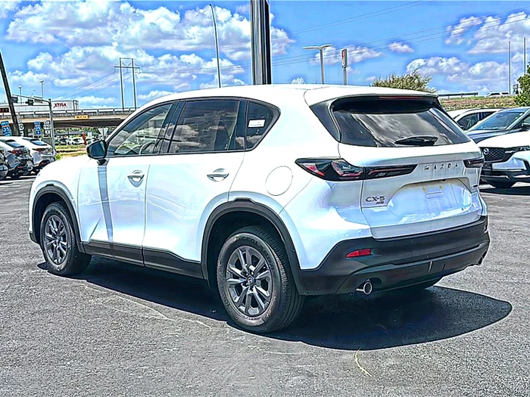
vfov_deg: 37.7
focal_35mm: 38
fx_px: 582
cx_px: 265
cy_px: 198
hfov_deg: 49.0
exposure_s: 1/5587
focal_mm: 6.86
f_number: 1.78
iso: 80
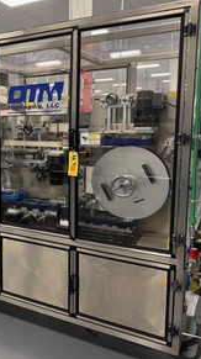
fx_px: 342
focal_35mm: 36
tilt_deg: -5.3
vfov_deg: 55.3
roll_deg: +1.1
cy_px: 175
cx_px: 4
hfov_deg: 30.6
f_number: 1.78
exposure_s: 1/62
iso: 200
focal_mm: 6.76
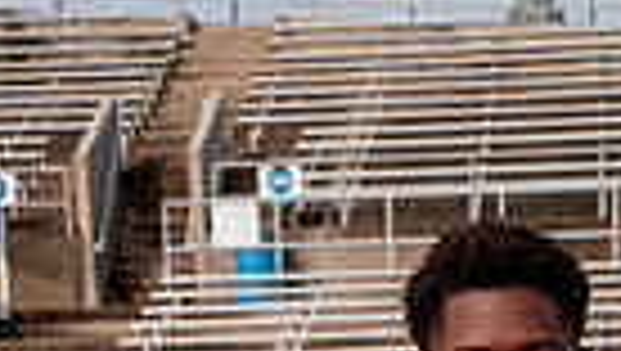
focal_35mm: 188
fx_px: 3099
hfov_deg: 11.4
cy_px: 968
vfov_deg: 6.1
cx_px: 482
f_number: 7.1
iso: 125
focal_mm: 55
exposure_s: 1/320
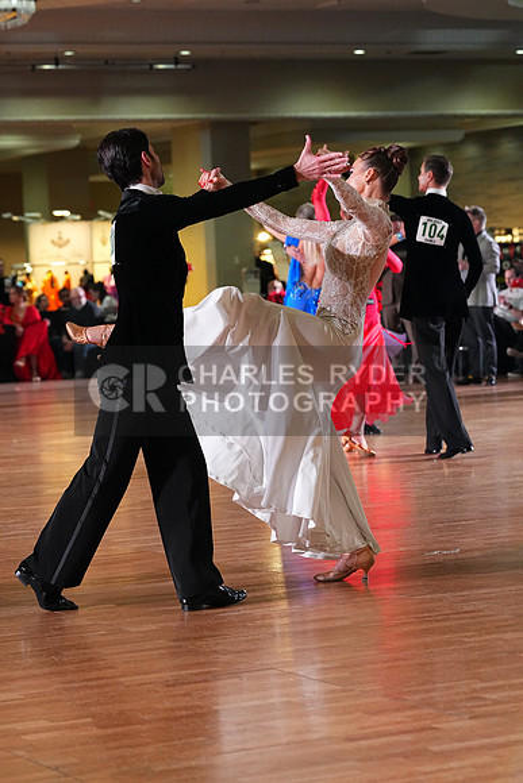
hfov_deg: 12.2
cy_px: 392
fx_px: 2439
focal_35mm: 112
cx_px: 262
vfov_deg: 18.3
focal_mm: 112
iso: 6400
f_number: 5
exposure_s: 1/400
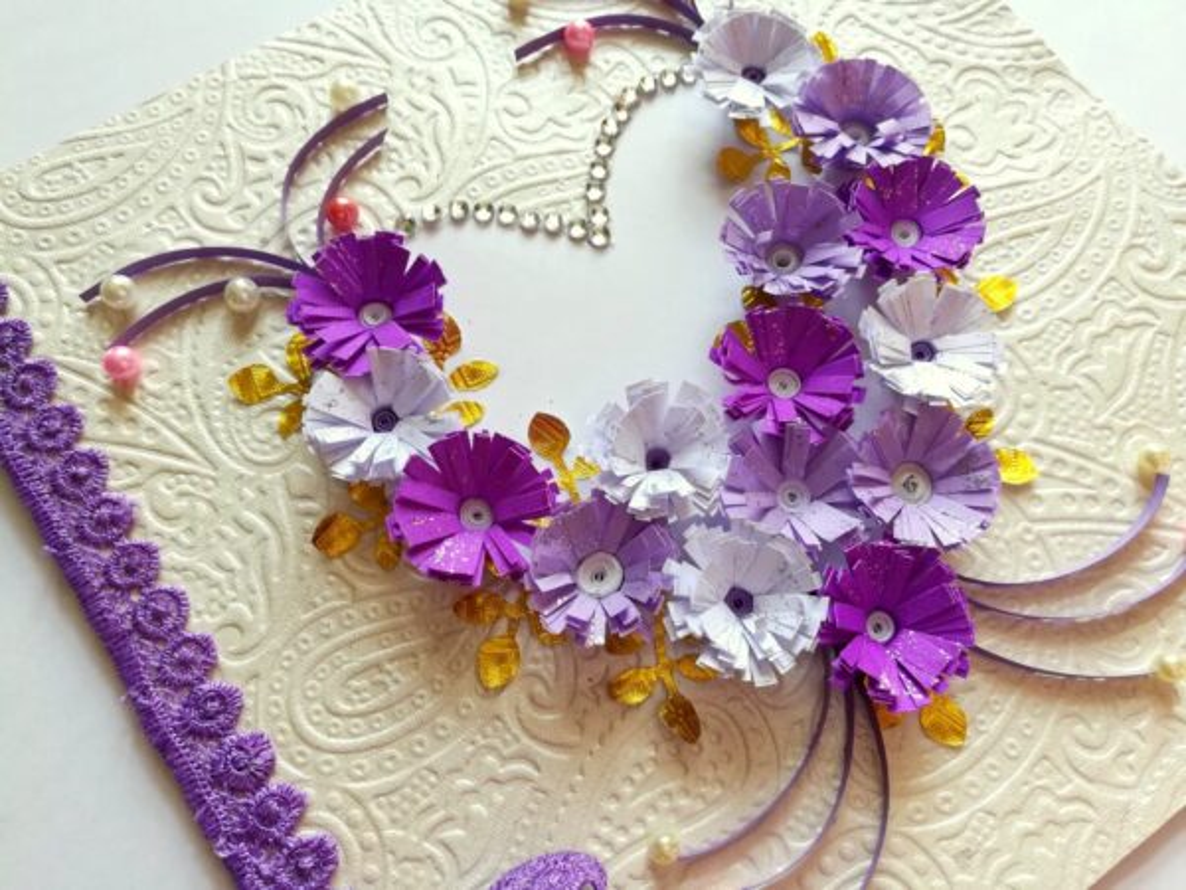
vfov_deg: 53.1
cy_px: 445
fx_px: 891
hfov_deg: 67.3
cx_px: 593
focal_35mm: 26
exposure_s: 1/50
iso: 50
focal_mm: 3.83
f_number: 2.2
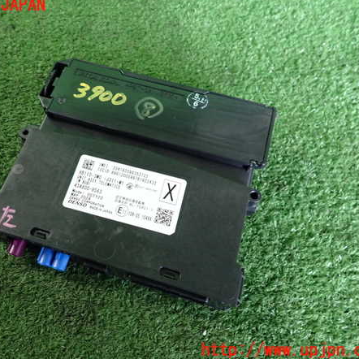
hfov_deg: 53.6
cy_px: 178
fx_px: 352
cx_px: 141
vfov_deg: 54.0
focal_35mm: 30
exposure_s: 1/30
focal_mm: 4.5
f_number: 2
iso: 400
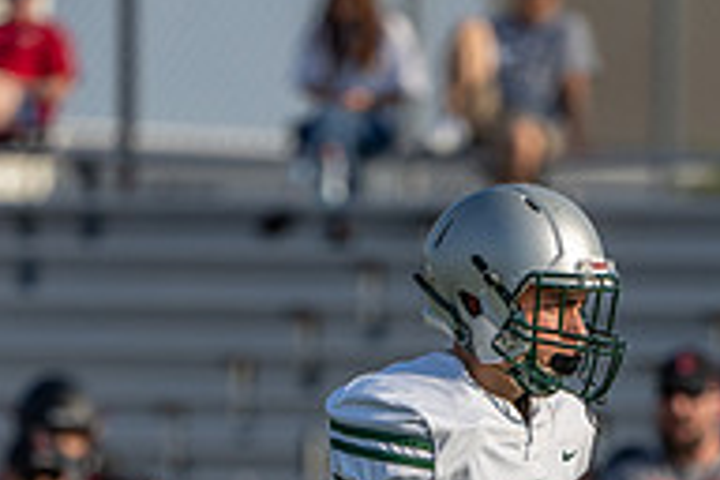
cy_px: 718
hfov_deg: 1.9
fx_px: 21458
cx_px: 442
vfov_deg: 1.3
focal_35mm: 1073
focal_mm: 355
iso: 160
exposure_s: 1/1250
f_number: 5.6
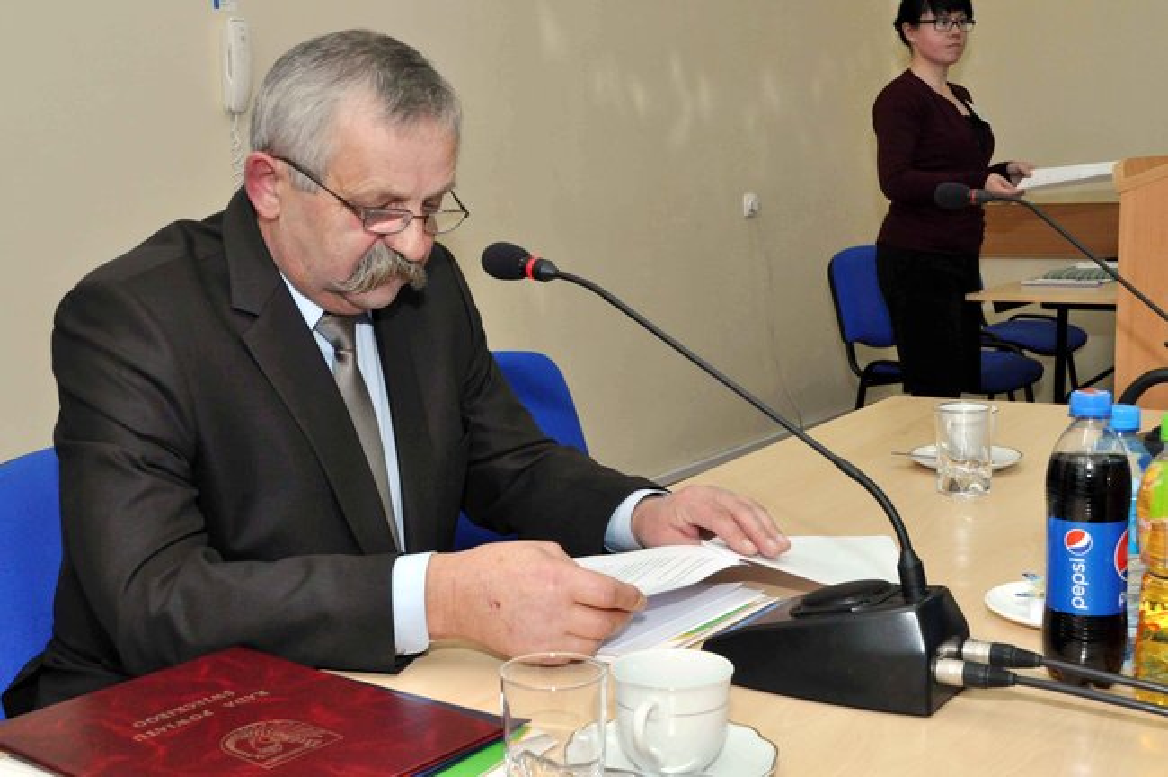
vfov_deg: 28.0
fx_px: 1556
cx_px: 584
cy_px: 388
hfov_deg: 41.2
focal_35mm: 48
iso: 1000
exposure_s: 1/60
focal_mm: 32
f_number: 13
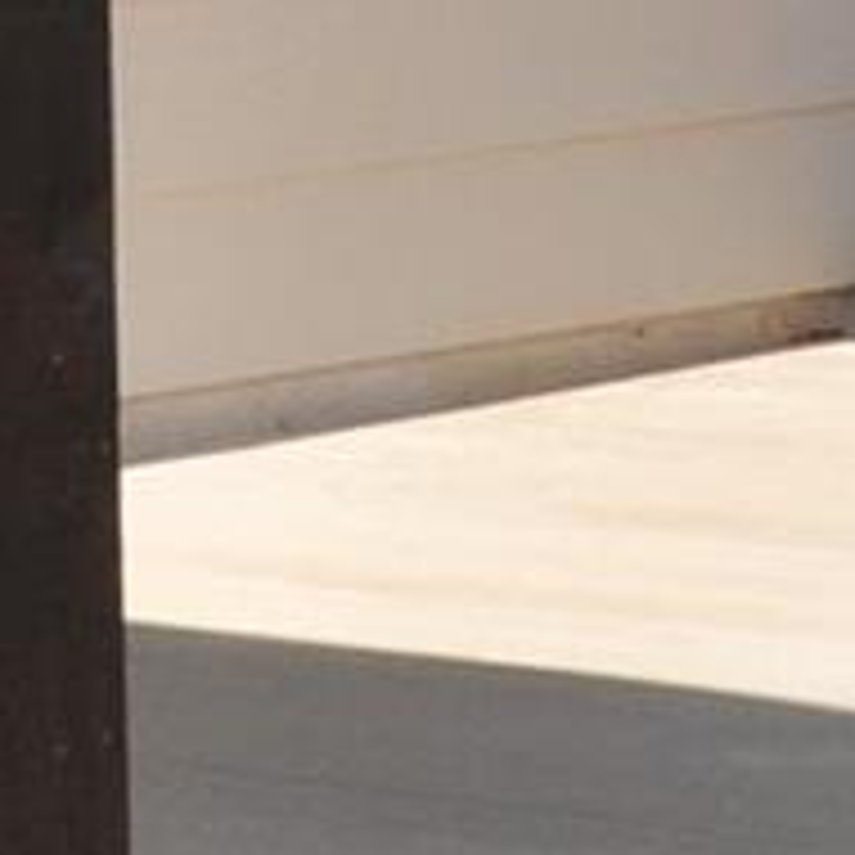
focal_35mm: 357
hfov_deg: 4.9
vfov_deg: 4.7
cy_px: -1480
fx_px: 9976
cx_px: -364
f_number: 18
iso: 400
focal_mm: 26
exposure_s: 1/200
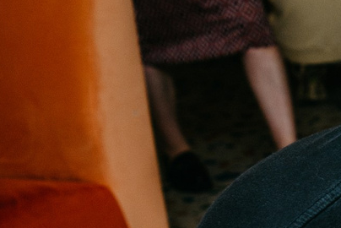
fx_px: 1441
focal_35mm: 152
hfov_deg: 11.0
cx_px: 866
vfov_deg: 9.0
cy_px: 143
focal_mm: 24
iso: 125
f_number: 3.5
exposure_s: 1/160
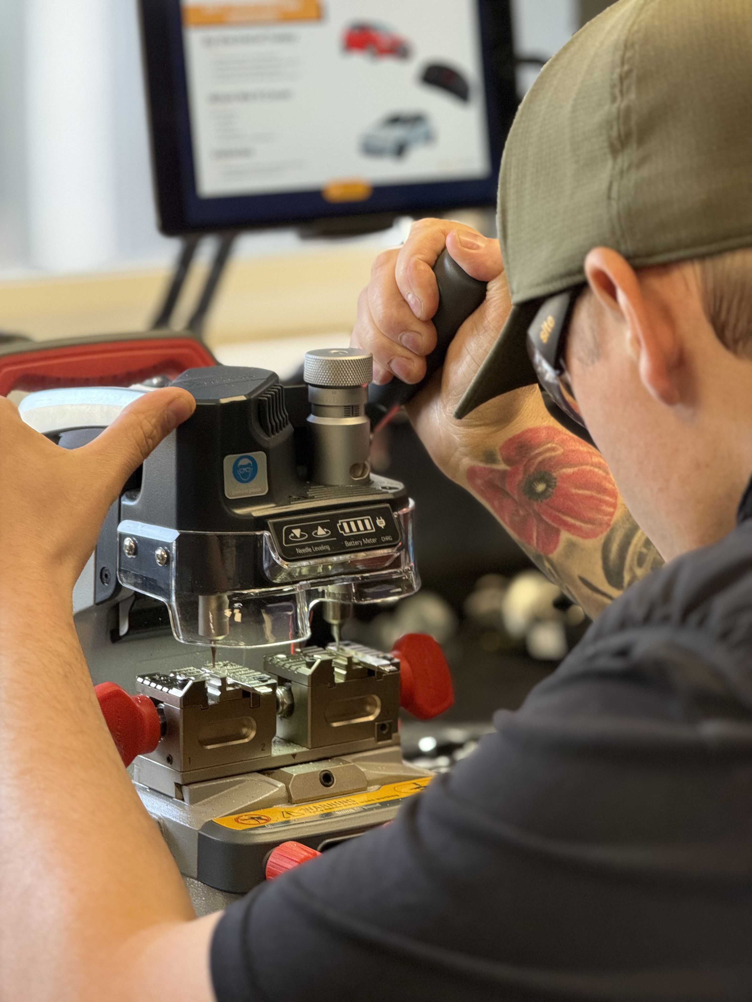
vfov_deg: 16.4
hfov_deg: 12.3
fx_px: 3476
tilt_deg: -11.5
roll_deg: +0.0
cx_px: 376
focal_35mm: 120
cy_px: 501
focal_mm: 15.66
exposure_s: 1/99
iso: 400
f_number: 2.8
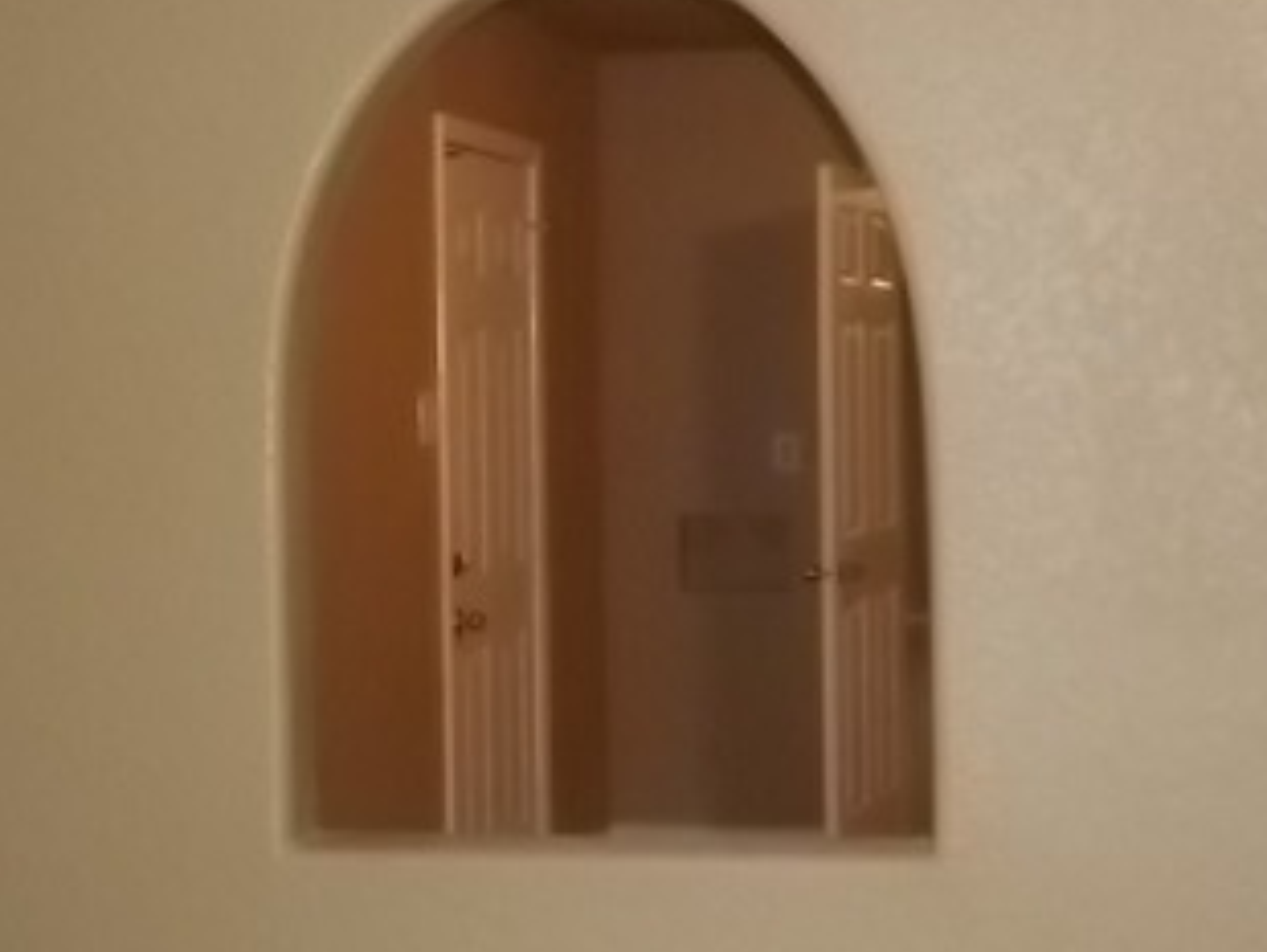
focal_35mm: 66
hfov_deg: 29.0
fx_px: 2418
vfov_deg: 22.3
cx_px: 911
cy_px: 527
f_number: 2.9
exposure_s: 1/30
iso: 400
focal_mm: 5.7
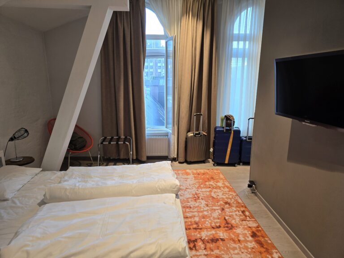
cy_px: 129
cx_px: 172
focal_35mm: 23
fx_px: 229
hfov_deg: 73.9
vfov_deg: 58.9
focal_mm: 6.3
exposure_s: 1/100
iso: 80
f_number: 1.7
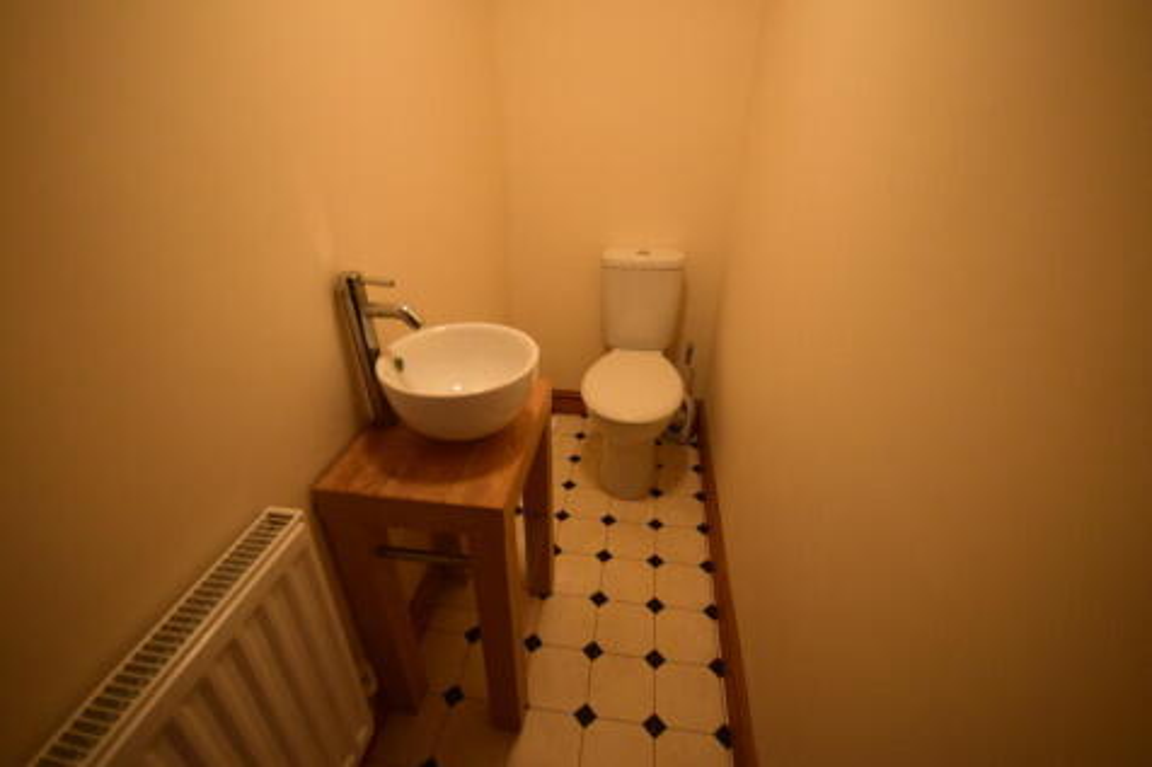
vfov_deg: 72.0
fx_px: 528
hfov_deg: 95.0
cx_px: 576
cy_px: 384
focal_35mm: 16
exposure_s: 1/25
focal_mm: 11
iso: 1600
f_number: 4.2
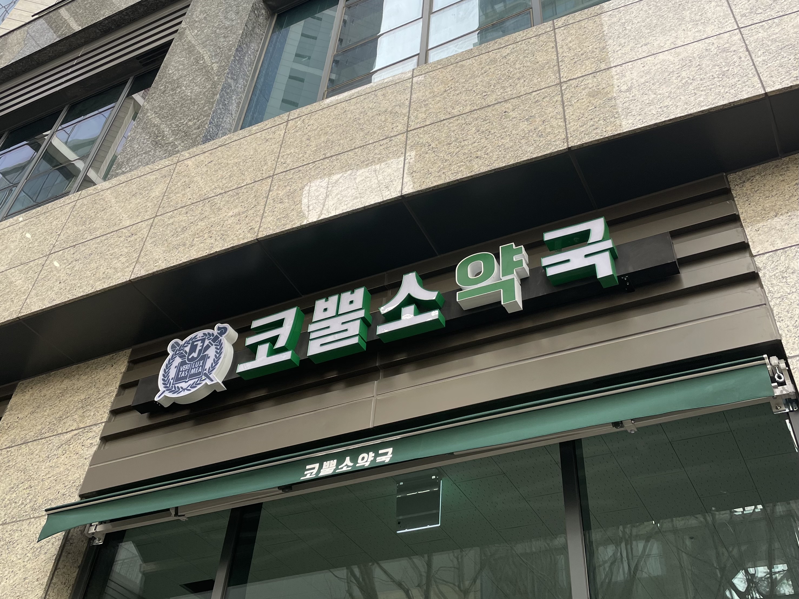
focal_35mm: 26
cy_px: 300
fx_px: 600
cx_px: 400
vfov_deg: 53.1
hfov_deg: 67.3
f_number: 1.6
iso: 32
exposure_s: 1/185
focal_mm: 4.2
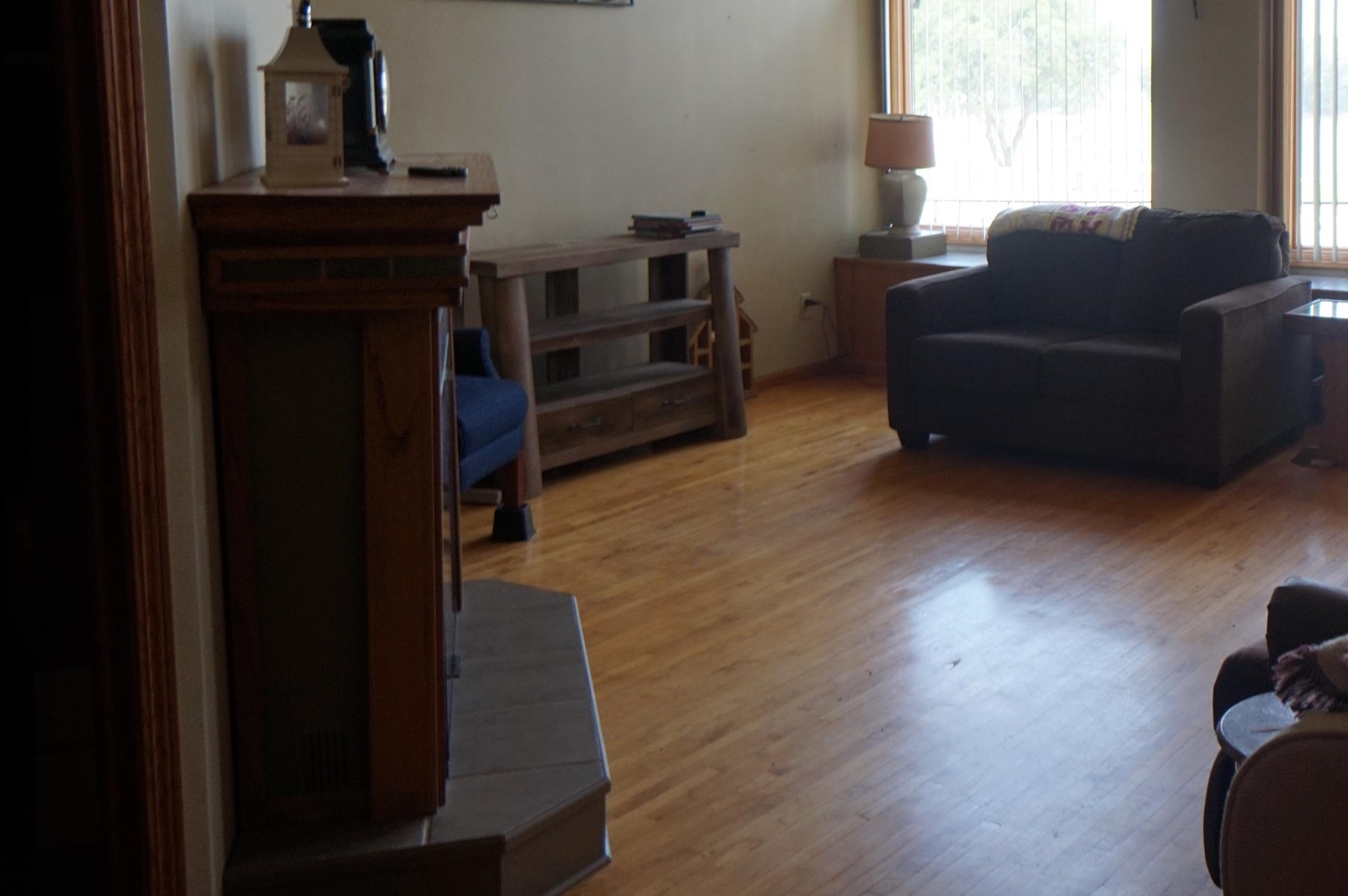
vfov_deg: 32.9
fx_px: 1492
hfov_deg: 47.2
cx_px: 970
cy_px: 236
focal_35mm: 40
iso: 200
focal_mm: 15
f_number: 4.5
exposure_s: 1/80
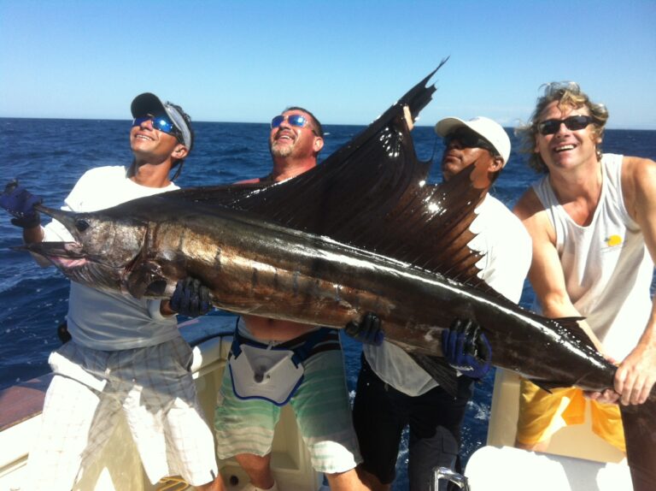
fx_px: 662
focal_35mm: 35
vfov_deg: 40.6
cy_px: 246
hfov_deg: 52.7
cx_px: 328
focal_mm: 3.85
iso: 80
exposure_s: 1/1160
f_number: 2.8
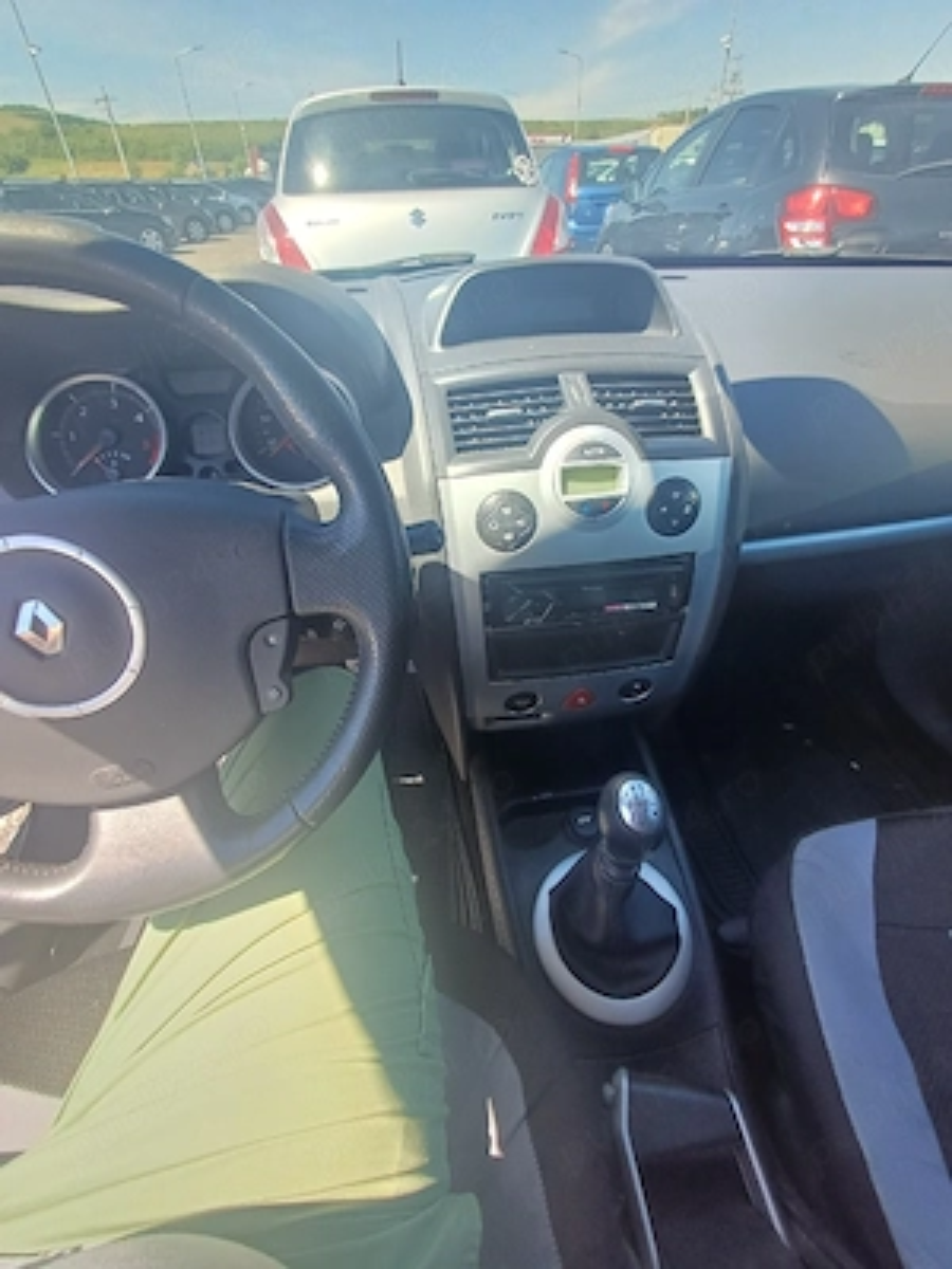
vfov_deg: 94.5
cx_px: 476
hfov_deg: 78.1
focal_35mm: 16
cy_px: 634
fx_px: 587
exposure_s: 1/227
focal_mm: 1.64
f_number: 2.2
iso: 40
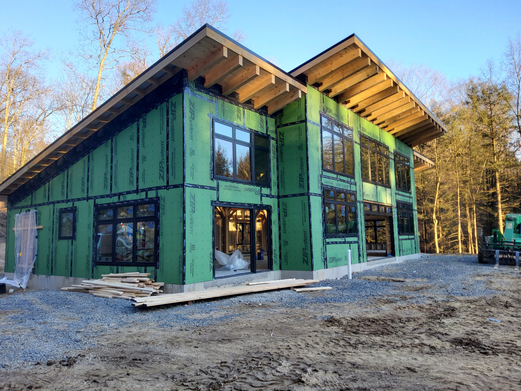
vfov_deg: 53.1
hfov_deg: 67.3
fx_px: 391
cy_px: 196
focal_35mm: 26
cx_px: 260
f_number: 2
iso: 50
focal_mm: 3.08
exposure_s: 1/146
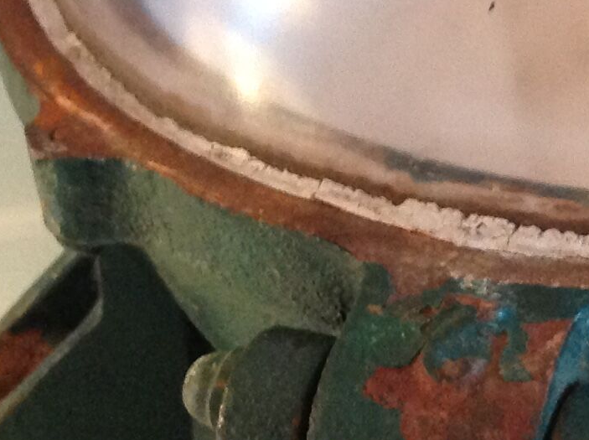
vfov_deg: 11.4
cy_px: 110
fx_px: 2192
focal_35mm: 129
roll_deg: +0.2
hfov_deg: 14.7
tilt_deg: -30.6
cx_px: 731
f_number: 2.4
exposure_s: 1/17
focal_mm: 4.28
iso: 320
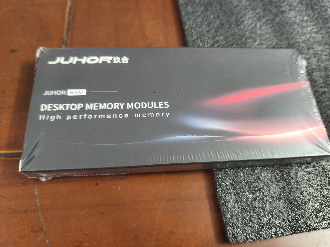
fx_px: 219
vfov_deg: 58.9
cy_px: 124
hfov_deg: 73.9
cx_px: 165
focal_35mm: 23
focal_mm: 5.84
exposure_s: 1/33.3
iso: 800
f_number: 1.6
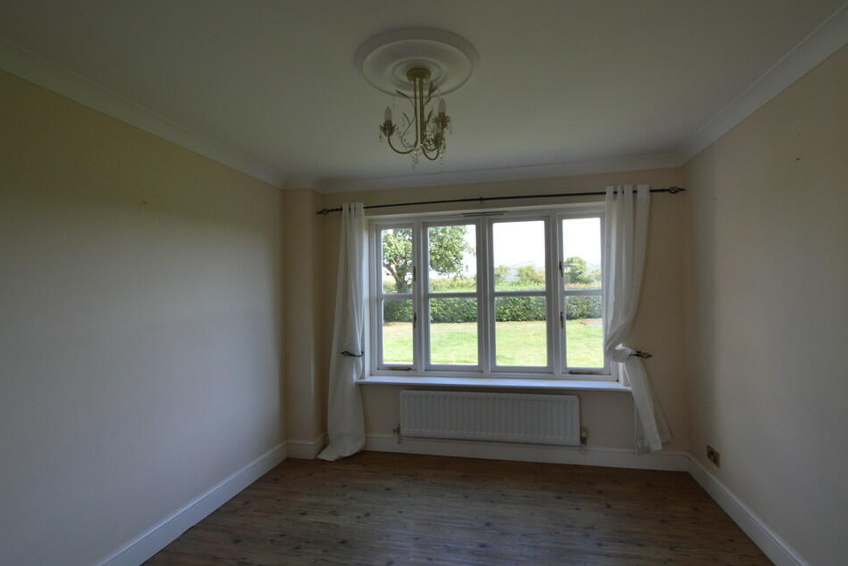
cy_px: 291
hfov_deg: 96.7
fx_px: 377
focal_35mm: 16
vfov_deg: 73.8
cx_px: 428
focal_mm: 10
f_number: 5.6
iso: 360
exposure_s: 1/125
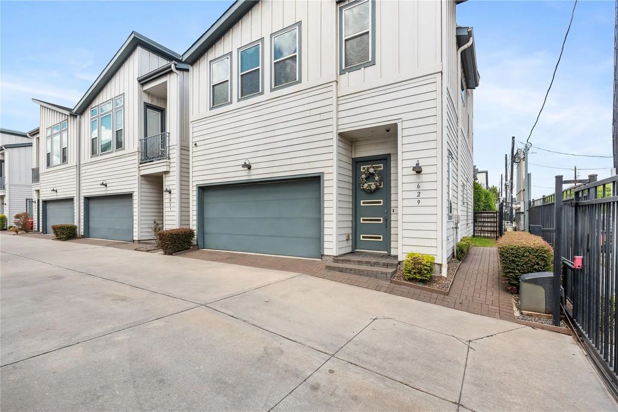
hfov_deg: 96.7
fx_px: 275
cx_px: 309
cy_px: 206
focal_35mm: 16
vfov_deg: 73.8
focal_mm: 16
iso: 100
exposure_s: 1/250
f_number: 5.6
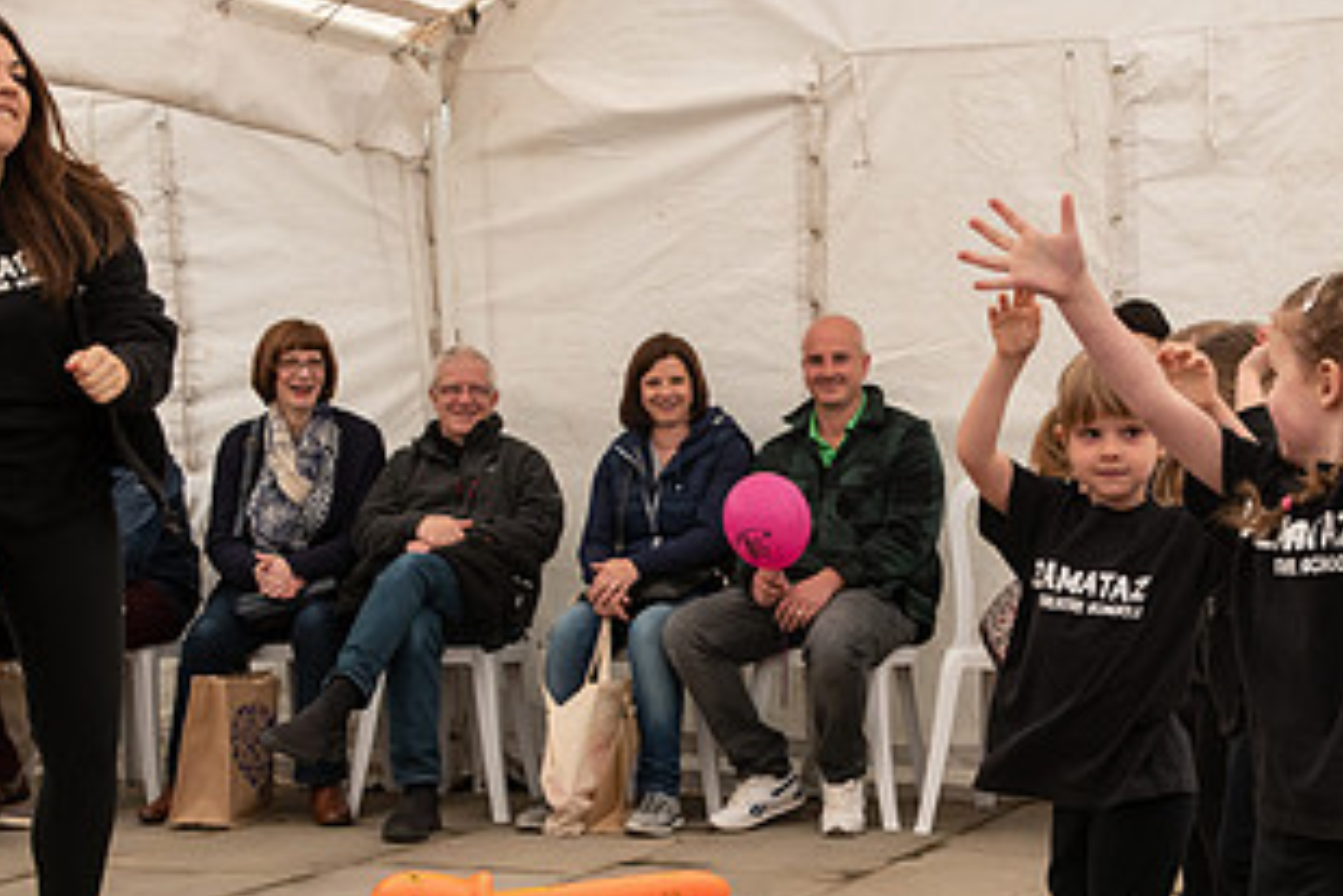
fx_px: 2650
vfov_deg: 19.2
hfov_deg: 28.3
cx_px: 853
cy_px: 587
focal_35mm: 71
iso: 800
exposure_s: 1/320
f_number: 8
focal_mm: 38
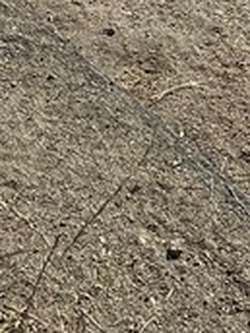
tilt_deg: -3.7
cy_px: -606
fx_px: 1377
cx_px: 145
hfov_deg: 10.4
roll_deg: -0.5
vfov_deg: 10.5
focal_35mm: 143
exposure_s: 1/5263
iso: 80
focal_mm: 6.86
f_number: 1.78
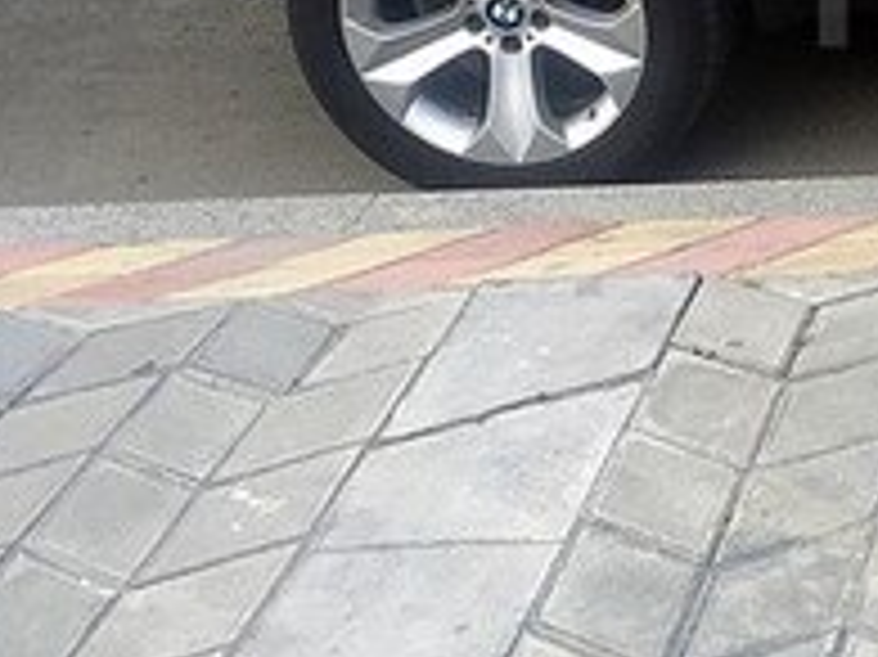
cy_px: -20
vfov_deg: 14.8
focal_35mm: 98
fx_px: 2484
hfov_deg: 18.2
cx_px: 1243
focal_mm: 4.15
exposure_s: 1/108
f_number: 2.2
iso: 32
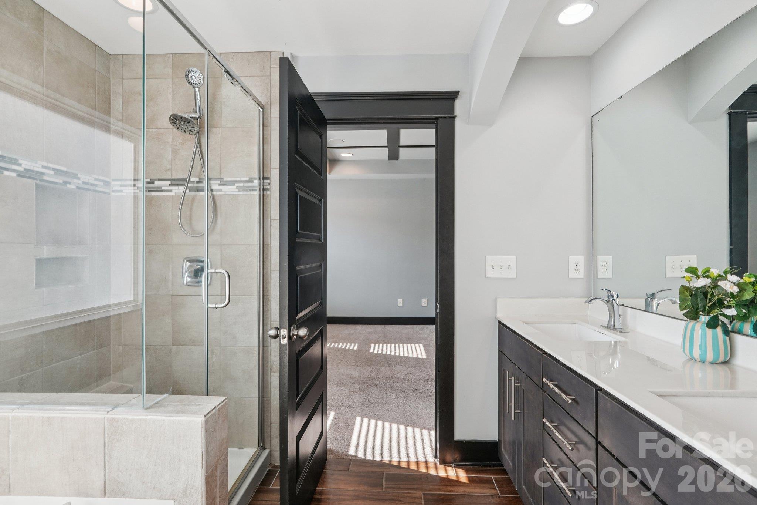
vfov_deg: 69.6
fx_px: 363
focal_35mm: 17
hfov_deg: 92.4
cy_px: 252
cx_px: 378
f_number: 8
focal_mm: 11.5
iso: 400
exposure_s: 1/20
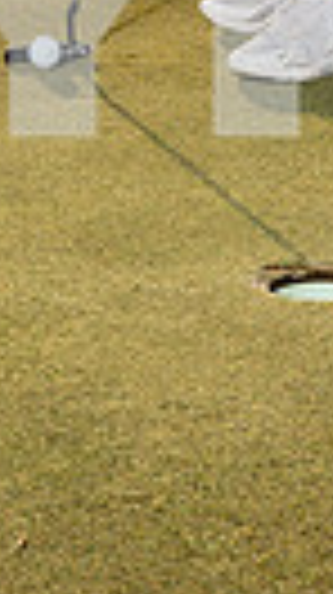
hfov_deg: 8.5
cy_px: -315
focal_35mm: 143
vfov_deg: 14.0
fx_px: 2251
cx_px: 171
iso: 100
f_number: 8
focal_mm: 40
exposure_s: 1/250
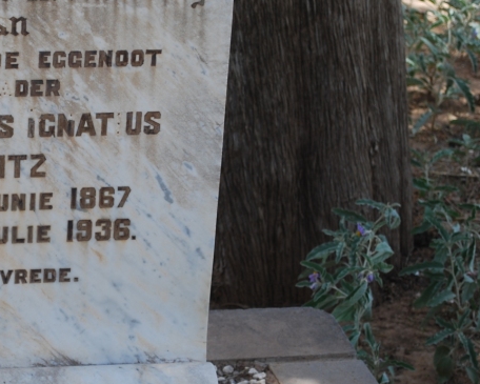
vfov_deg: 8.9
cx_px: -6
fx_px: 2473
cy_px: 171
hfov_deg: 11.0
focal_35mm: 174
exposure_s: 1/160
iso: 100
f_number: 6.3
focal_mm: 55
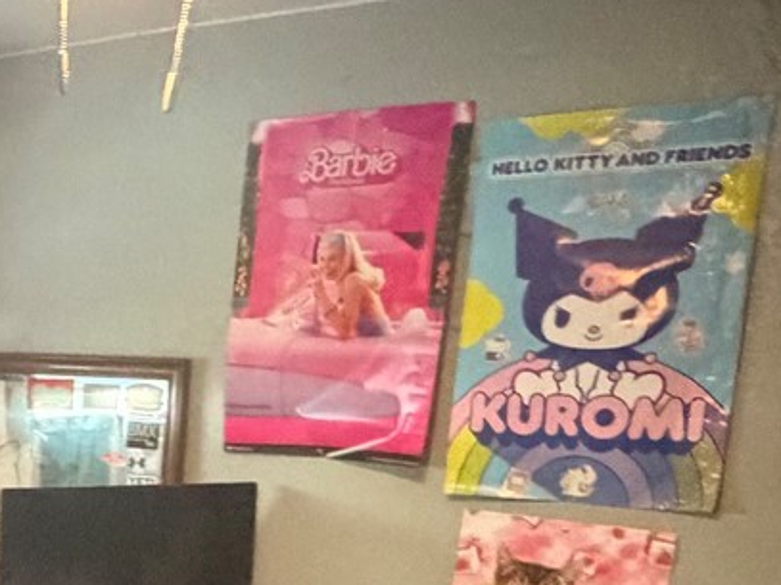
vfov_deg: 25.2
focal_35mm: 55
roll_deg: -1.4
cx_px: -42
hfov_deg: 31.6
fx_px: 1241
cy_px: 589
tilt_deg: -9.7
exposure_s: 1/40
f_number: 2.2
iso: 1250
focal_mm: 2.22
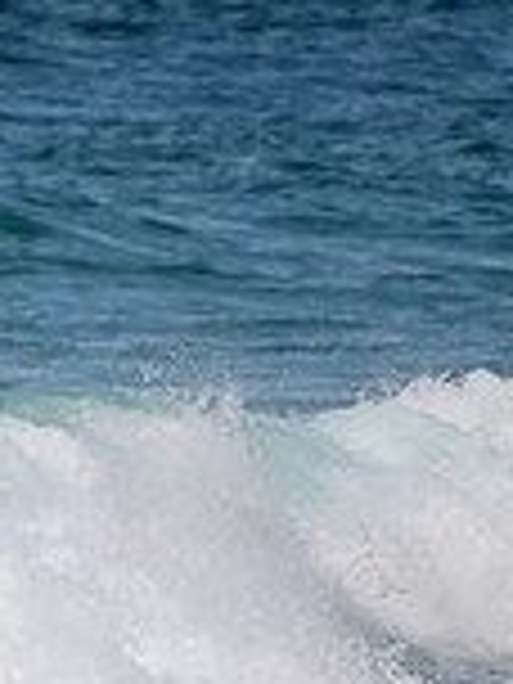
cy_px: 545
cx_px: -464
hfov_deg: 0.7
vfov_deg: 1.0
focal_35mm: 2019
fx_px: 39895
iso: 320
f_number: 5.6
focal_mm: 400
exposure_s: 1/2000
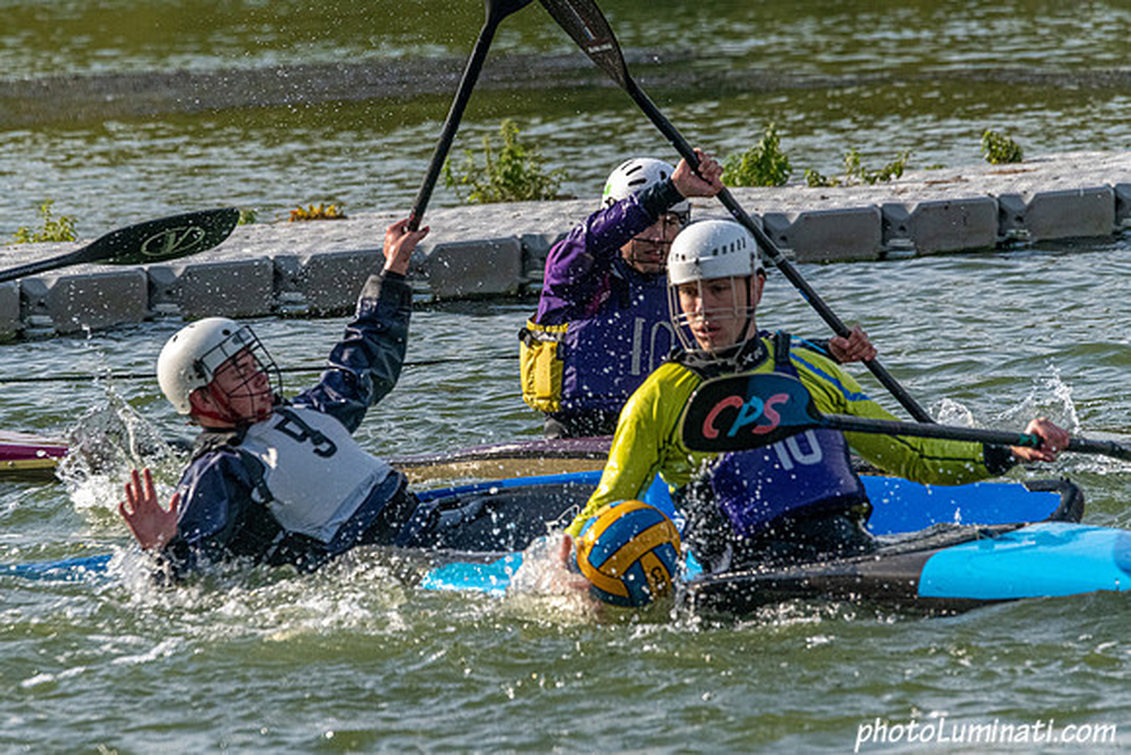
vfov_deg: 3.0
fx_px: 14521
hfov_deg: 4.5
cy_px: 436
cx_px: 478
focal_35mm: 462
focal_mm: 400
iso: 2500
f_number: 10
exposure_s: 1/3200
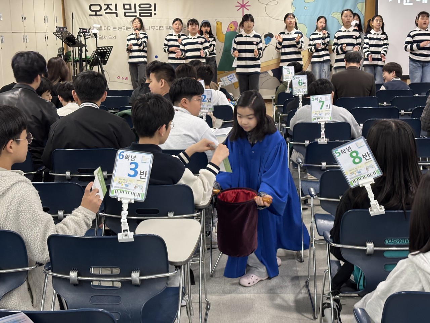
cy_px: 162
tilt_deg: -15.3
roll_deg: +0.6
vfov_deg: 28.0
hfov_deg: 36.8
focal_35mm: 52
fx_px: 646
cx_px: 215
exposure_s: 1/40
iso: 160
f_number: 1.6
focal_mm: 5.96
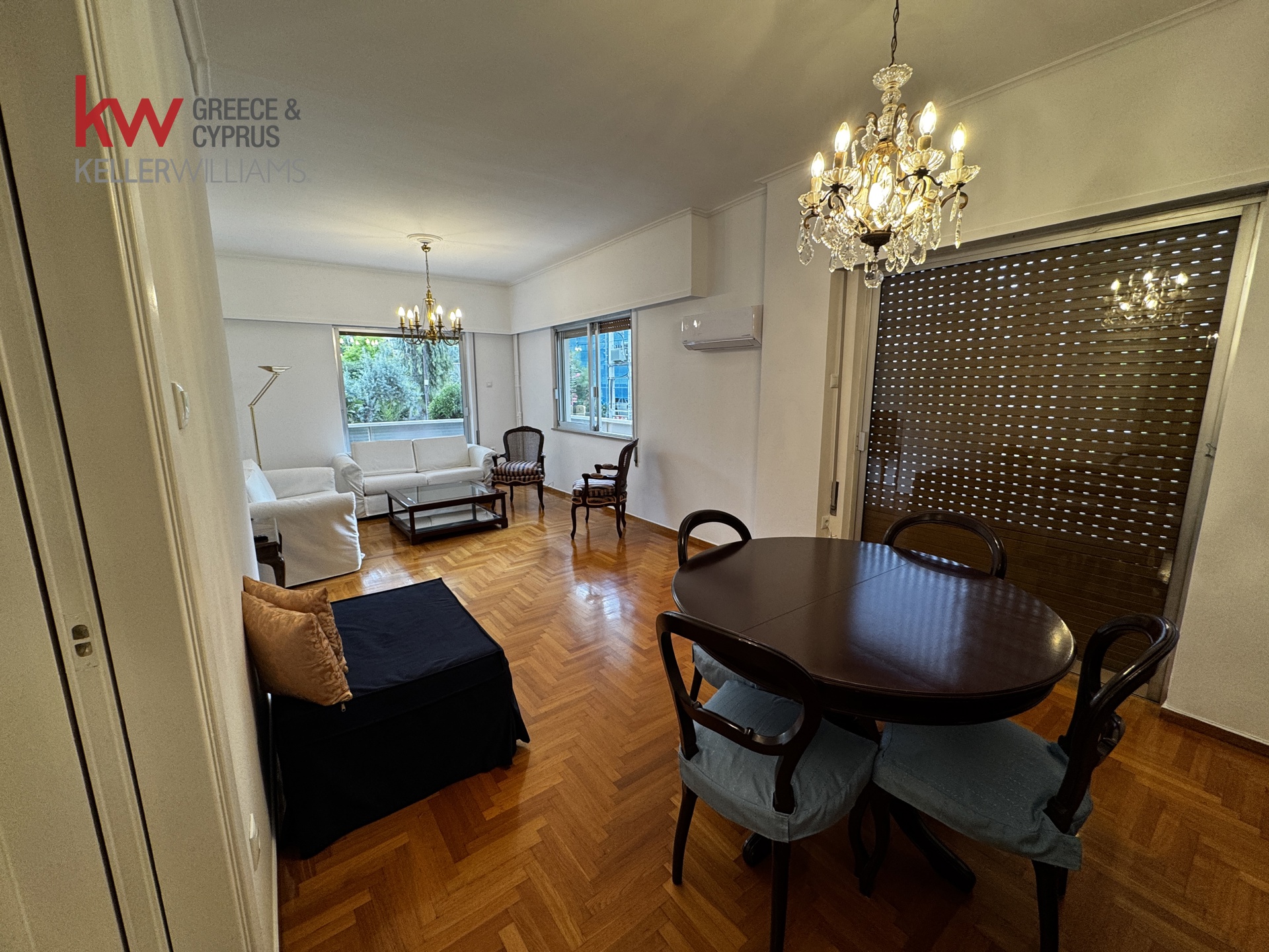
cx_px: 634
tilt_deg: -9.4
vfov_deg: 85.7
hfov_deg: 102.1
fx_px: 513
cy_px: 476
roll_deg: +1.6
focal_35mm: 14
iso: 100
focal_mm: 2.22
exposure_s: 1/100
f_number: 2.2
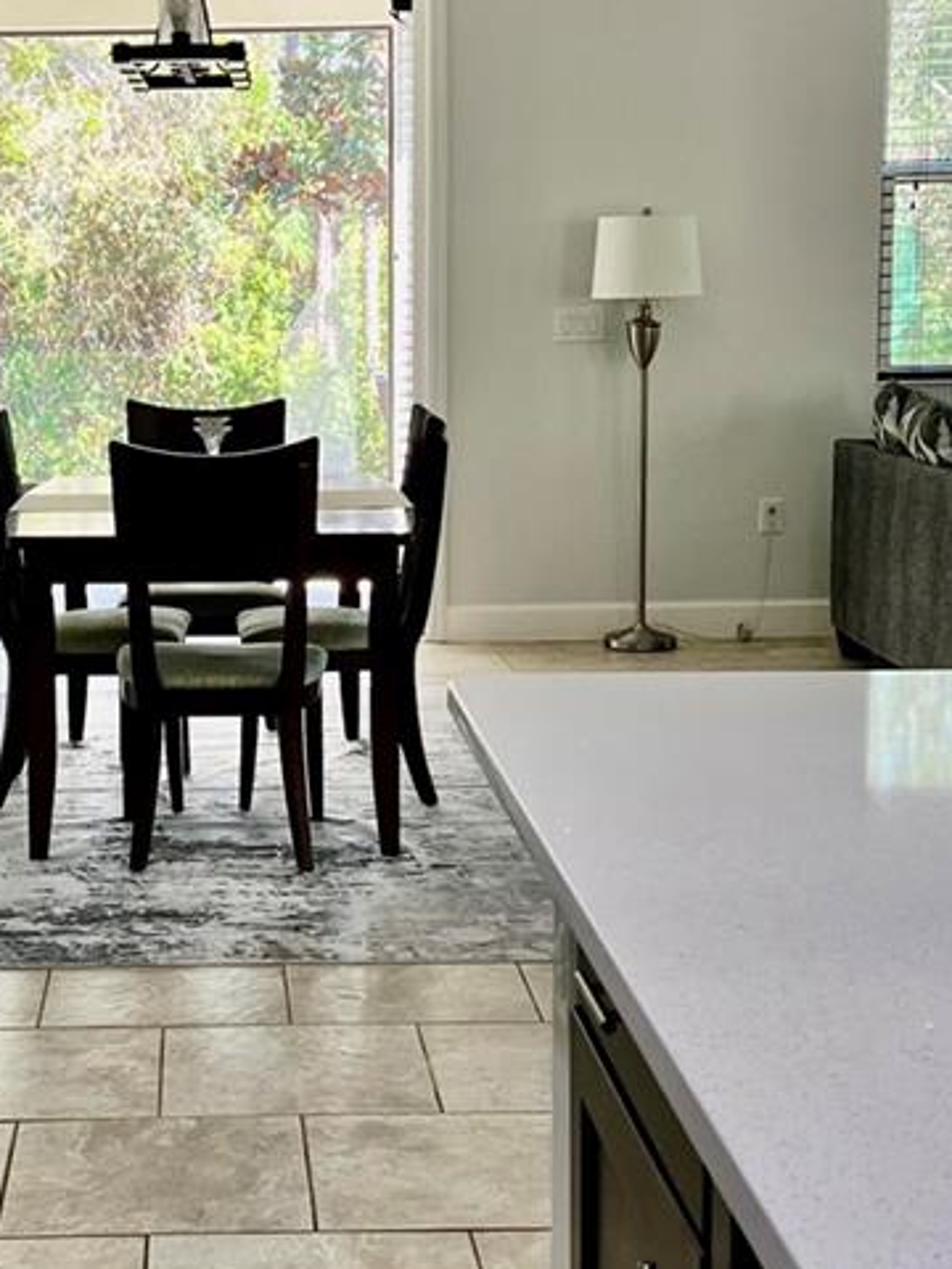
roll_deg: -0.2
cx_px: 219
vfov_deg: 29.8
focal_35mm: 65
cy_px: 563
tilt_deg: -6.0
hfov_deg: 22.3
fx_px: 2383
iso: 125
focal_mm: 5.7
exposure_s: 1/120
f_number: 1.5
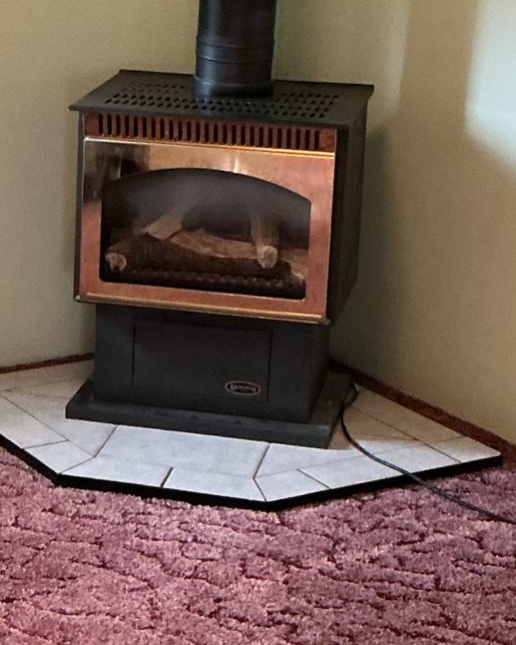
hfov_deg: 15.0
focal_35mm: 101
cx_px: 10
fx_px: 1928
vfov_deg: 19.0
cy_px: 249
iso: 200
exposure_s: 1/40
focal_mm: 3
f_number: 1.8
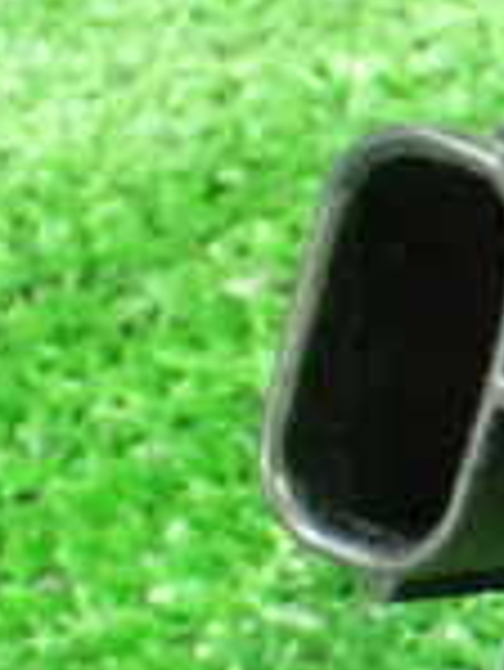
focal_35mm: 177
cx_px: 1179
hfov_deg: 7.8
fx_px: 3431
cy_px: 463
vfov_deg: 11.1
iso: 1600
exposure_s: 1/40
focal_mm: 7.84
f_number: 2.9
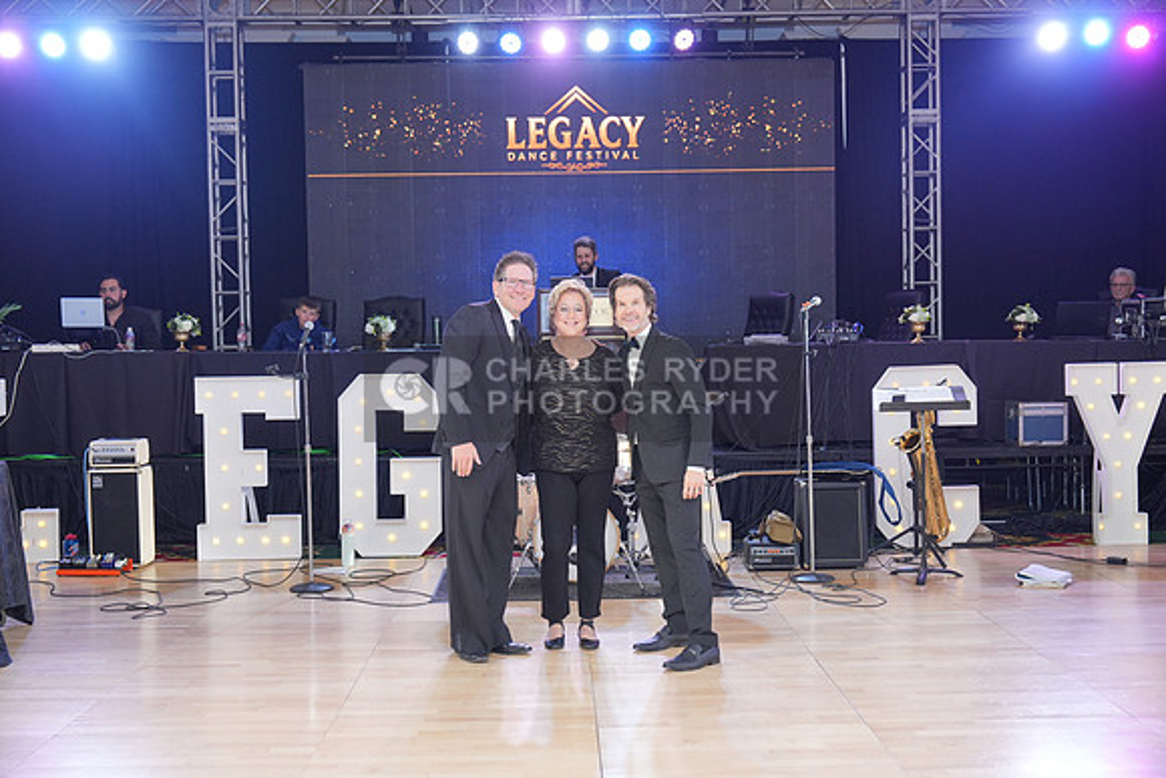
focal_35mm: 43
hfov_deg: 45.4
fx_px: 1393
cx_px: 583
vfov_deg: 31.2
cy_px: 389
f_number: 4
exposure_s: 1/200
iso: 1250
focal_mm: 43
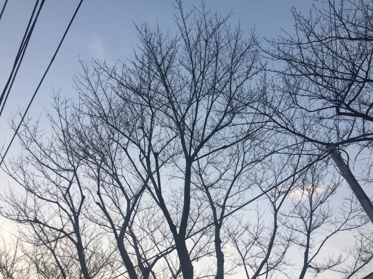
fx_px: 312
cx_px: 186
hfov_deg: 61.7
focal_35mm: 29
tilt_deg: +55.9
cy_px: 140
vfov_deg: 48.2
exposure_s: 1/162
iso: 32
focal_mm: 4.15
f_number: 2.2
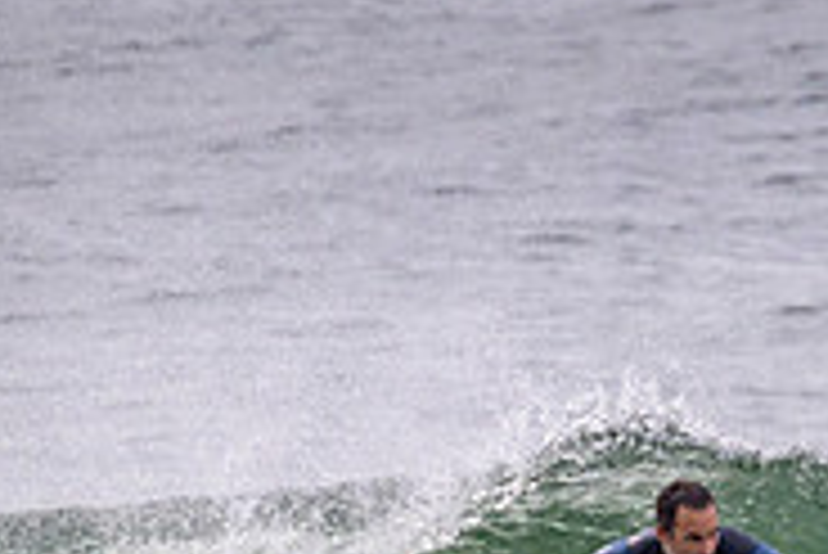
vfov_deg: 0.5
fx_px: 57889
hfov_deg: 0.8
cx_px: 882
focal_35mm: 2515
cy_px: 592
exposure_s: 1/2000
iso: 1400
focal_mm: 800
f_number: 11
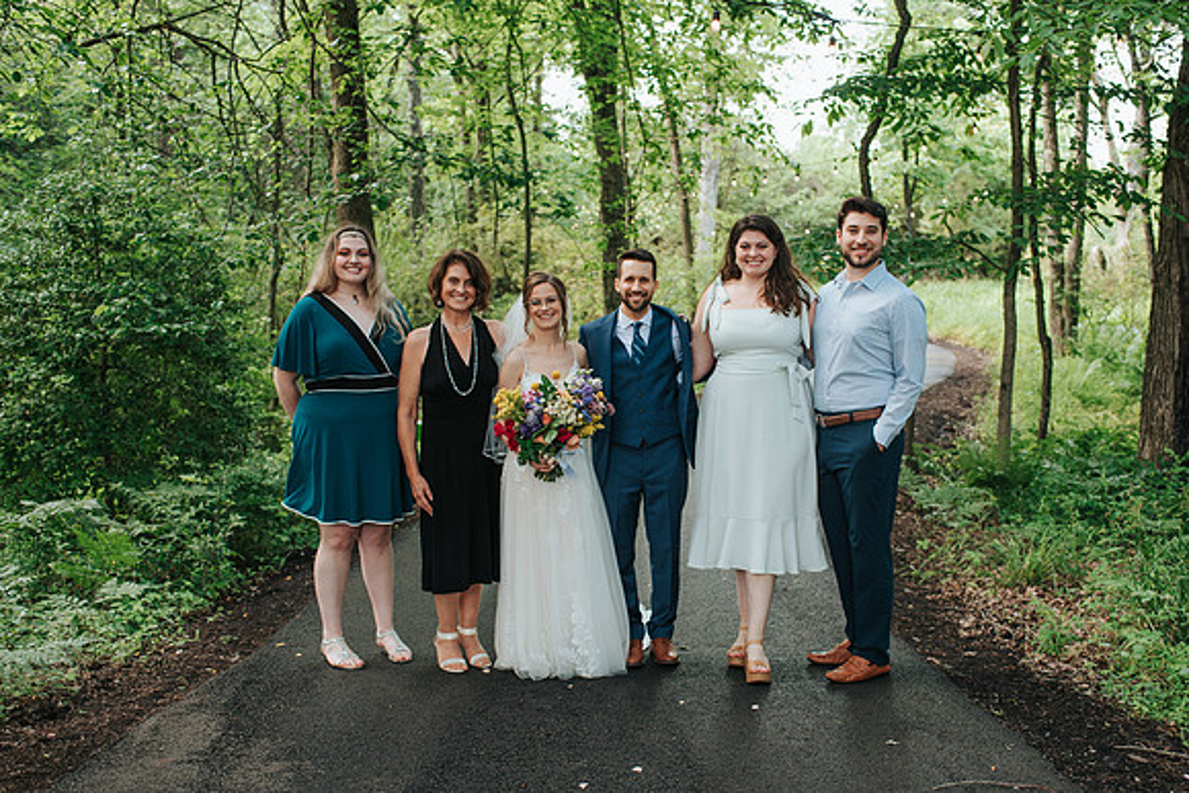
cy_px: 471
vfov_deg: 31.1
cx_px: 640
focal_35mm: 43
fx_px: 1424
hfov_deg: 45.3
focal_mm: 35
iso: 360
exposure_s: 1/200
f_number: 3.2
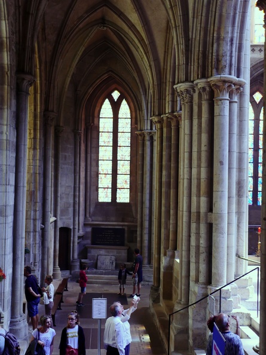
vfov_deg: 36.8
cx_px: 133
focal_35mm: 52
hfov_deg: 28.0
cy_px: 178
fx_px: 533
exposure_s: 1/60
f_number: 2.8
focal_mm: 26
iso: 1600
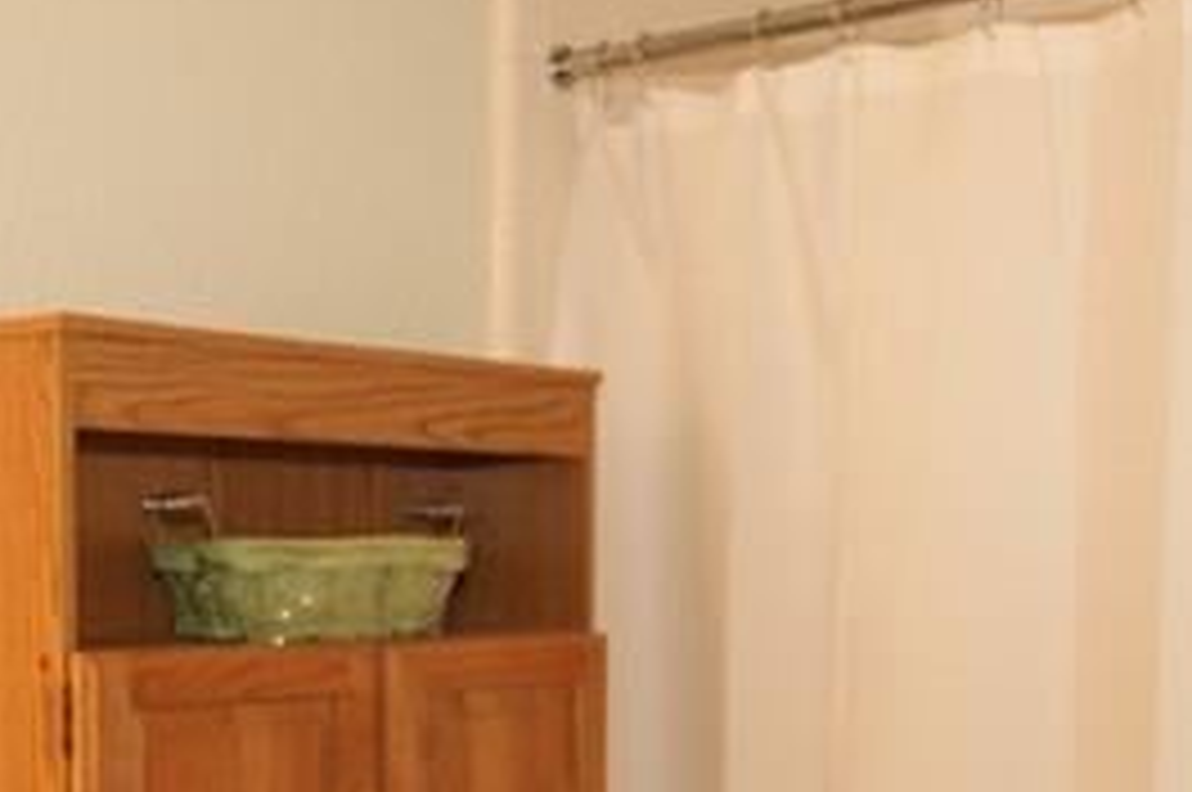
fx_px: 1918
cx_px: 535
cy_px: 639
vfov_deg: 23.0
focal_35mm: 58
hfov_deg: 34.5
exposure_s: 1/20
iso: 100
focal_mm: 10
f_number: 3.5
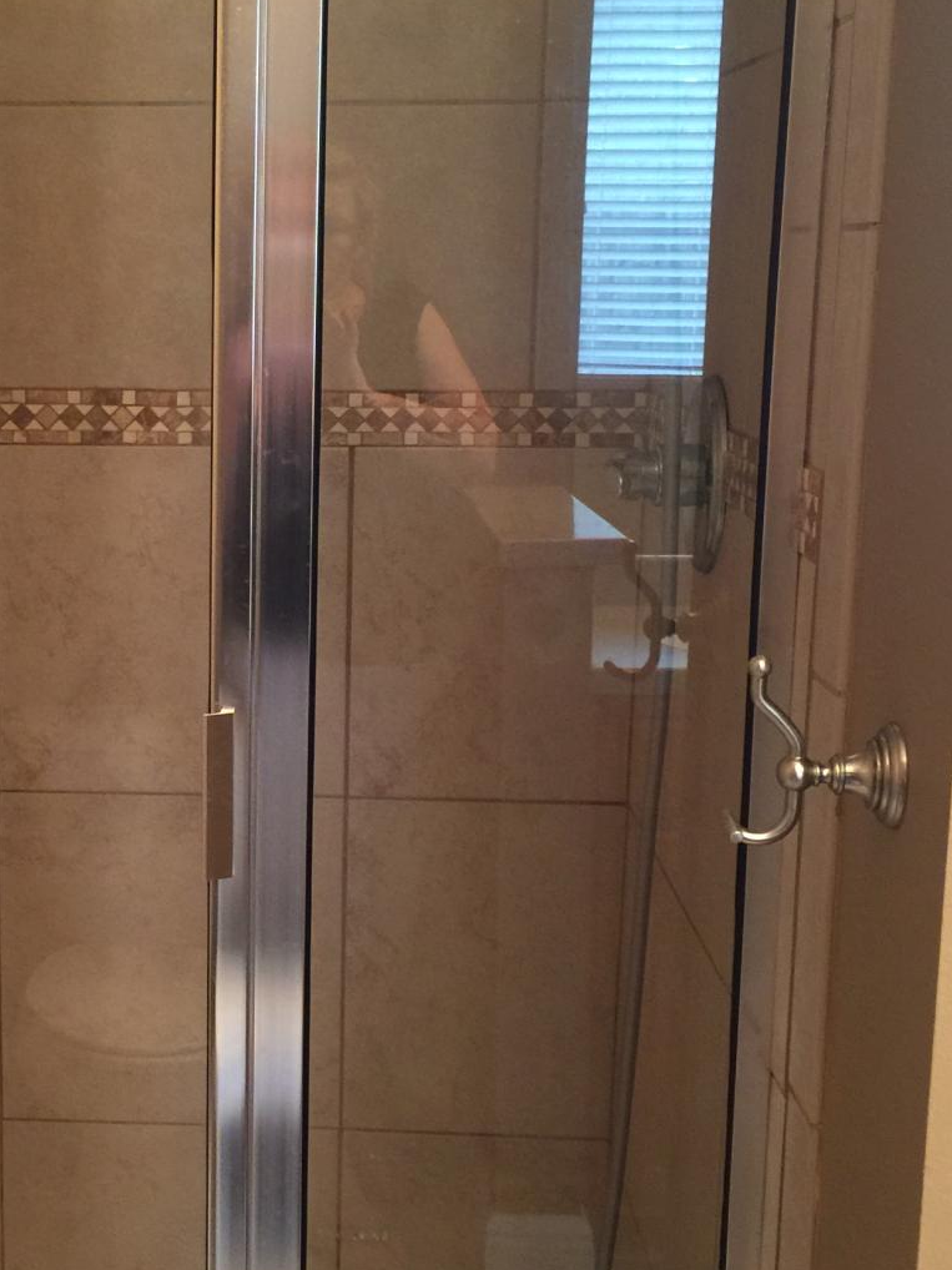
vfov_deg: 33.8
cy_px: 695
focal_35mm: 57
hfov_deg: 25.2
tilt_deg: -12.9
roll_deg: +0.3
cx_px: 173
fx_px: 2091
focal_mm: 4.15
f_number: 2.2
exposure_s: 1/4
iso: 64
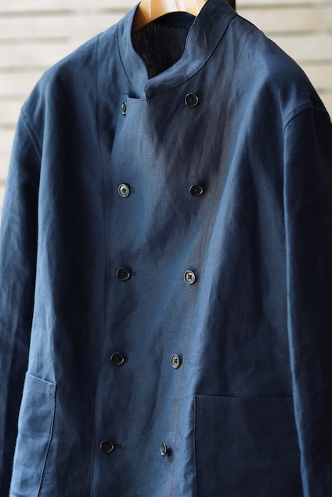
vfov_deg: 15.0
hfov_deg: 10.0
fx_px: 1893
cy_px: 276
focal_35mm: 137
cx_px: 179
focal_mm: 85
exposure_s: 1/60
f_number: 2.2
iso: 160
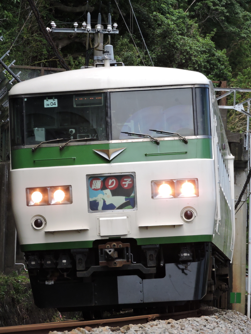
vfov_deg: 7.3
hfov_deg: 5.5
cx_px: 126
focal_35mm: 270
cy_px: 167
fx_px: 2610
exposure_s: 1/1600
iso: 560
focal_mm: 48.4
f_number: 5.5
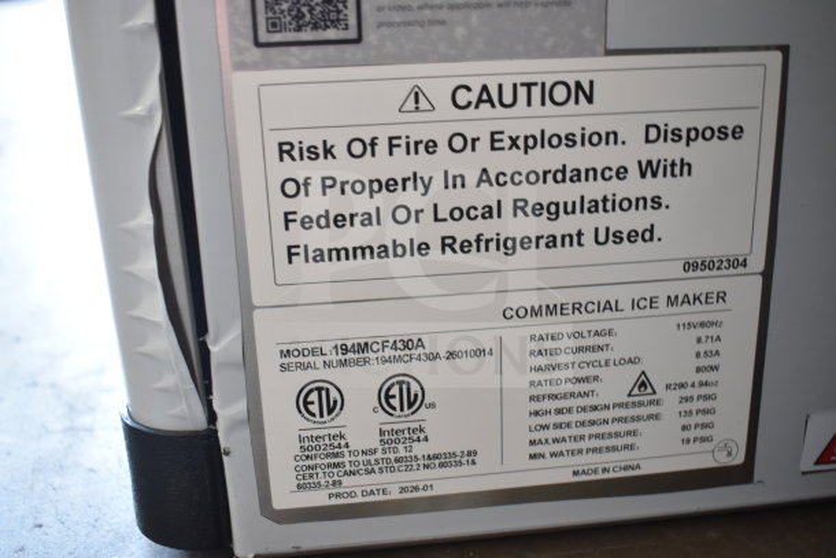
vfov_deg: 34.2
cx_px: 418
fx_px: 906
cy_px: 279
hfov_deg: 49.5
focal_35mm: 39
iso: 640
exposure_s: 1/40
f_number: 4
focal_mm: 26
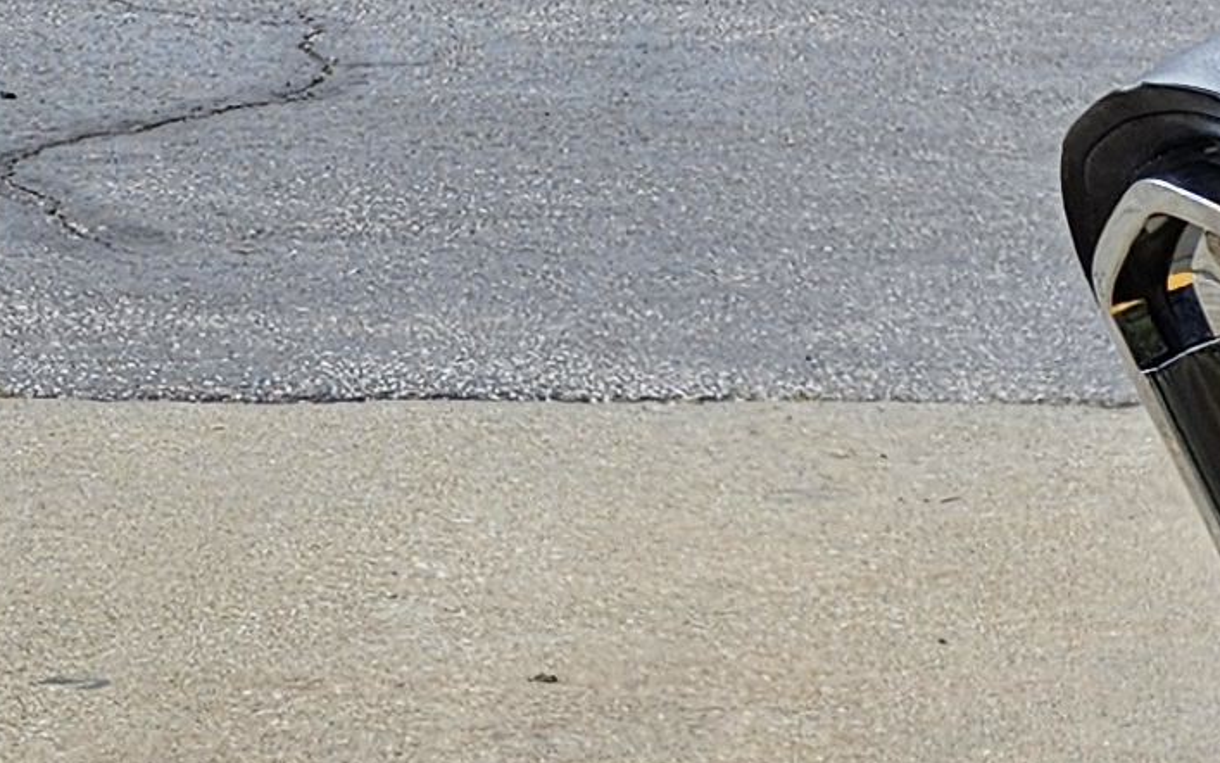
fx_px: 4589
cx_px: 3042
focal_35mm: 138
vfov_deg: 8.9
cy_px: 1566
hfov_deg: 11.9
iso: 25
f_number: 1.8
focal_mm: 5.4
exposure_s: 1/765
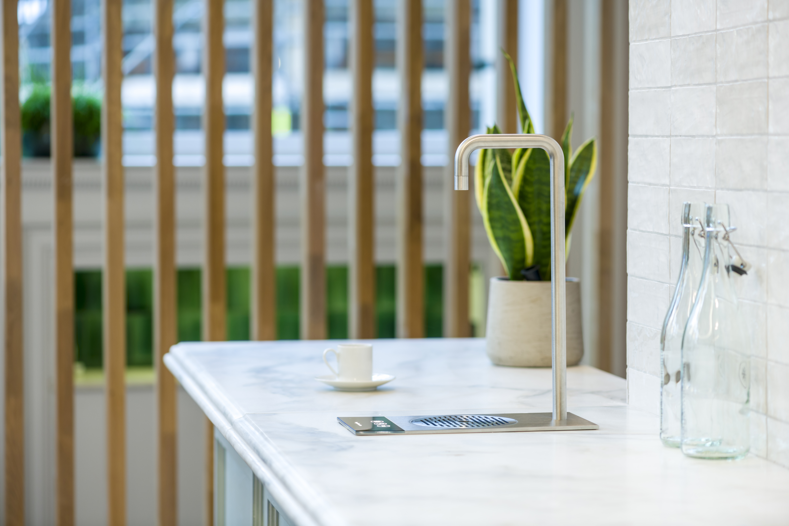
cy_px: 263
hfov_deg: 19.5
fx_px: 2301
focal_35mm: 105
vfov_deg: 13.0
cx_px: 394
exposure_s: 1/13
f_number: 4
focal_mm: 105
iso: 125
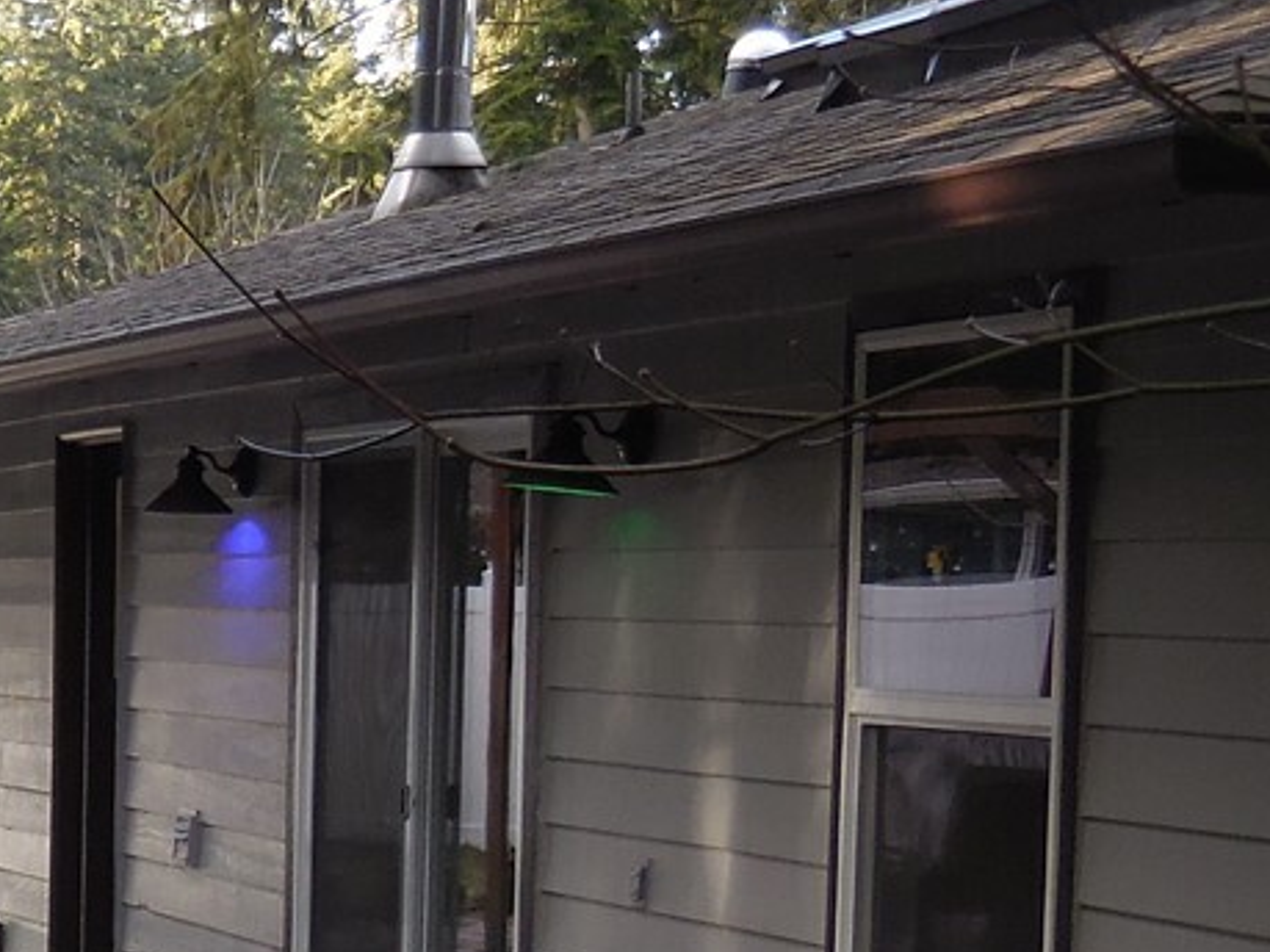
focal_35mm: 115
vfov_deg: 12.7
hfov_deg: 15.9
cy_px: 1010
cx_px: -564
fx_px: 4218
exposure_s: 1/100
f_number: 3.7
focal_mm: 5.9
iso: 125
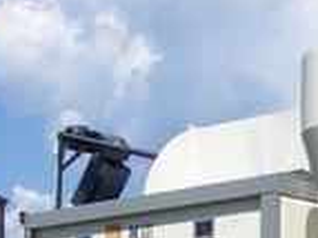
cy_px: 393
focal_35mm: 119
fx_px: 1092
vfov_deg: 11.7
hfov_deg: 16.3
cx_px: 314
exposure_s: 1/640
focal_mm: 5.6
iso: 80
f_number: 5.1
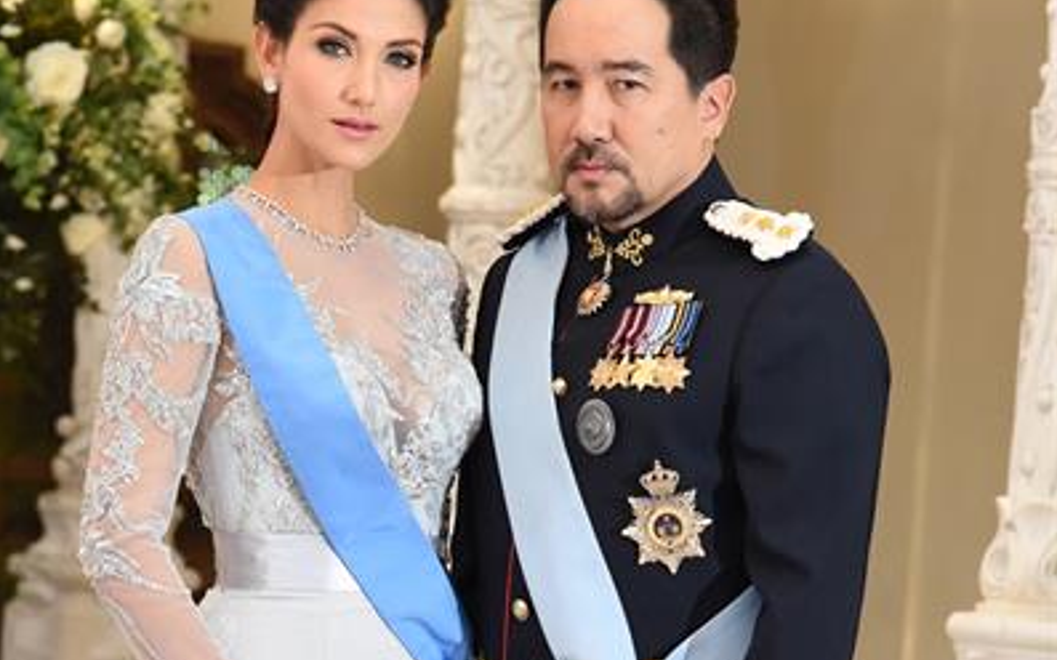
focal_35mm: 131
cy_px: 479
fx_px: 3773
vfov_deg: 10.0
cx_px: 527
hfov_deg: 15.9
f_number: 5
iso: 3200
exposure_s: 1/320
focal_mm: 85
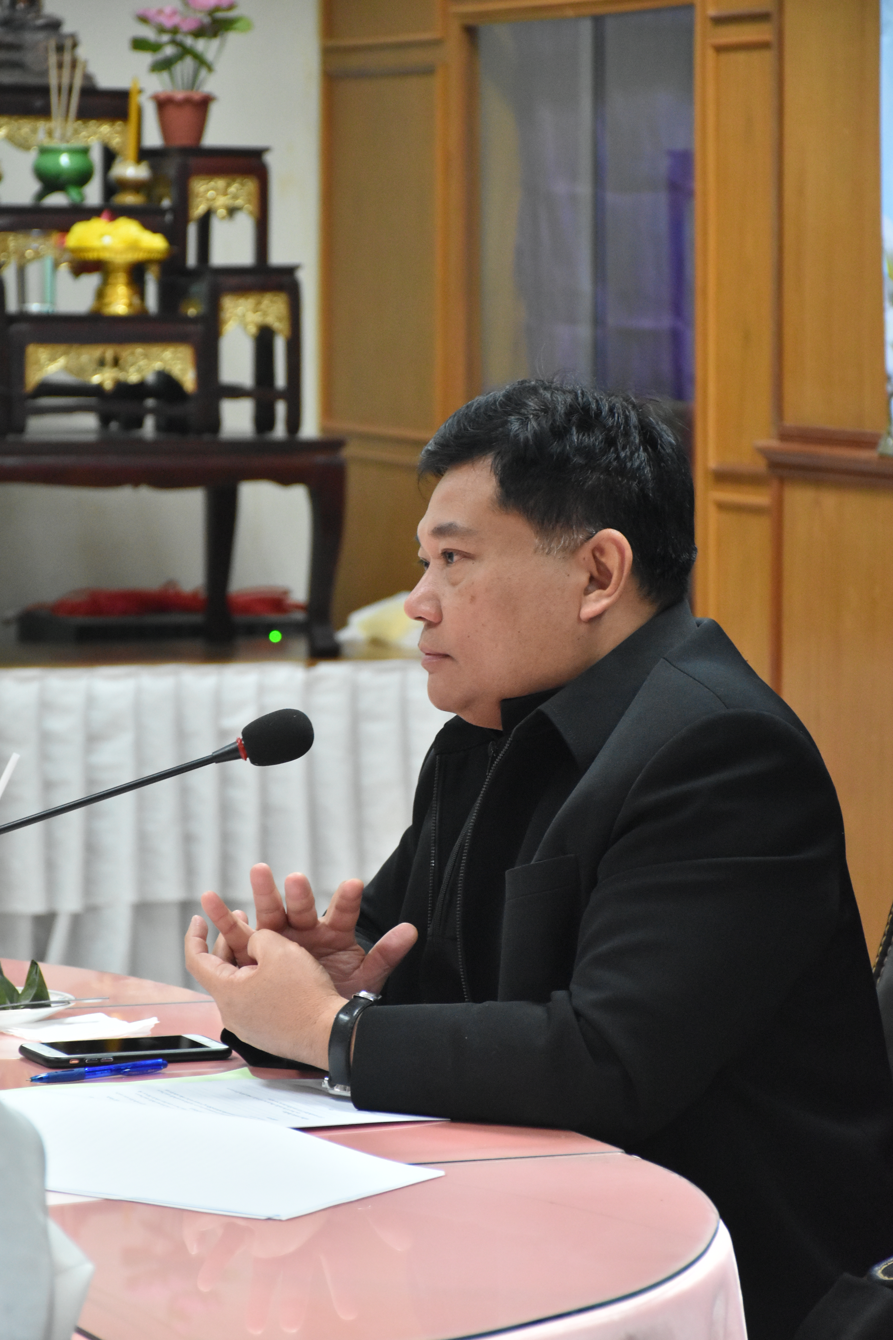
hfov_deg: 9.6
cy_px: 670
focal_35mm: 142
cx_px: 446
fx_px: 5302
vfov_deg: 14.4
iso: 2500
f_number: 5.3
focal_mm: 95
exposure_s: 1/125
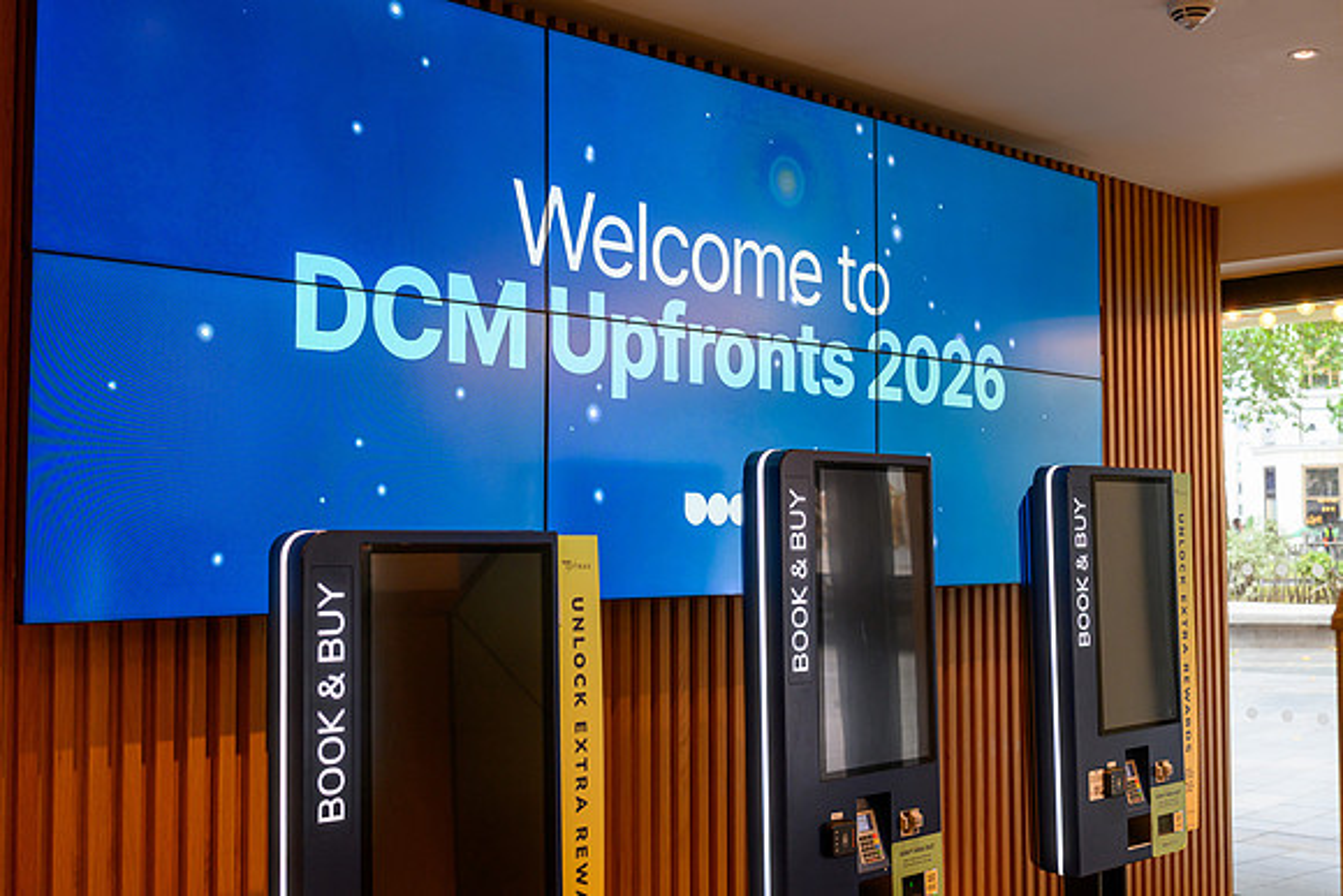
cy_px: 448
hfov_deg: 48.4
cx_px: 672
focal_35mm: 40
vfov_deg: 33.4
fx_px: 1495
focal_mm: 38
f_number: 3.2
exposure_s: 1/100
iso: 450
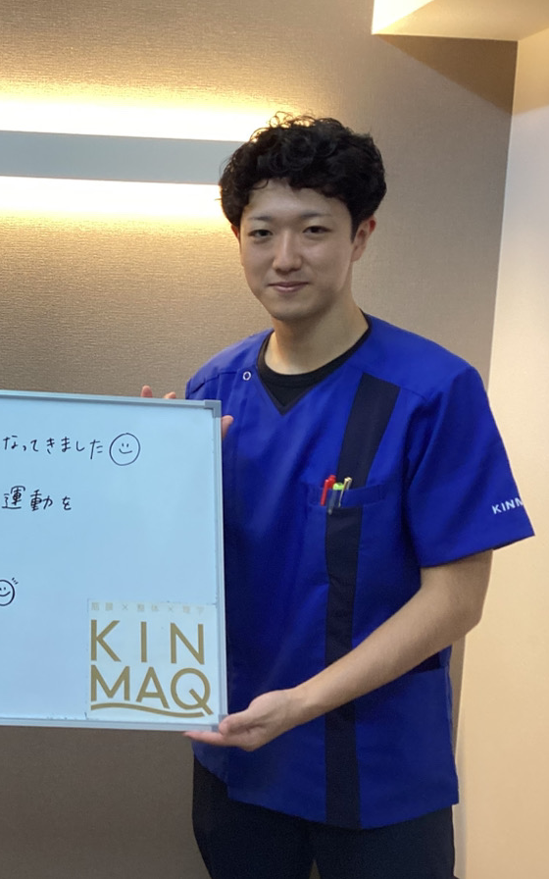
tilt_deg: -6.6
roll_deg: -1.1
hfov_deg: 27.3
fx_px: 1053
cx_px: -21
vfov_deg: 45.3
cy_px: 440
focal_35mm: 44
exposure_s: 1/60
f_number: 2.4
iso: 125
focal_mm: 3.3
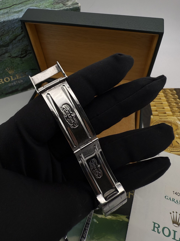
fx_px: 166
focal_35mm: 24
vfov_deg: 71.6
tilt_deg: -44.5
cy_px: 120
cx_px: 90
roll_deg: +1.2
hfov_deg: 56.8
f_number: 2.2
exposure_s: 1/526
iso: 64
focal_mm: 2.22
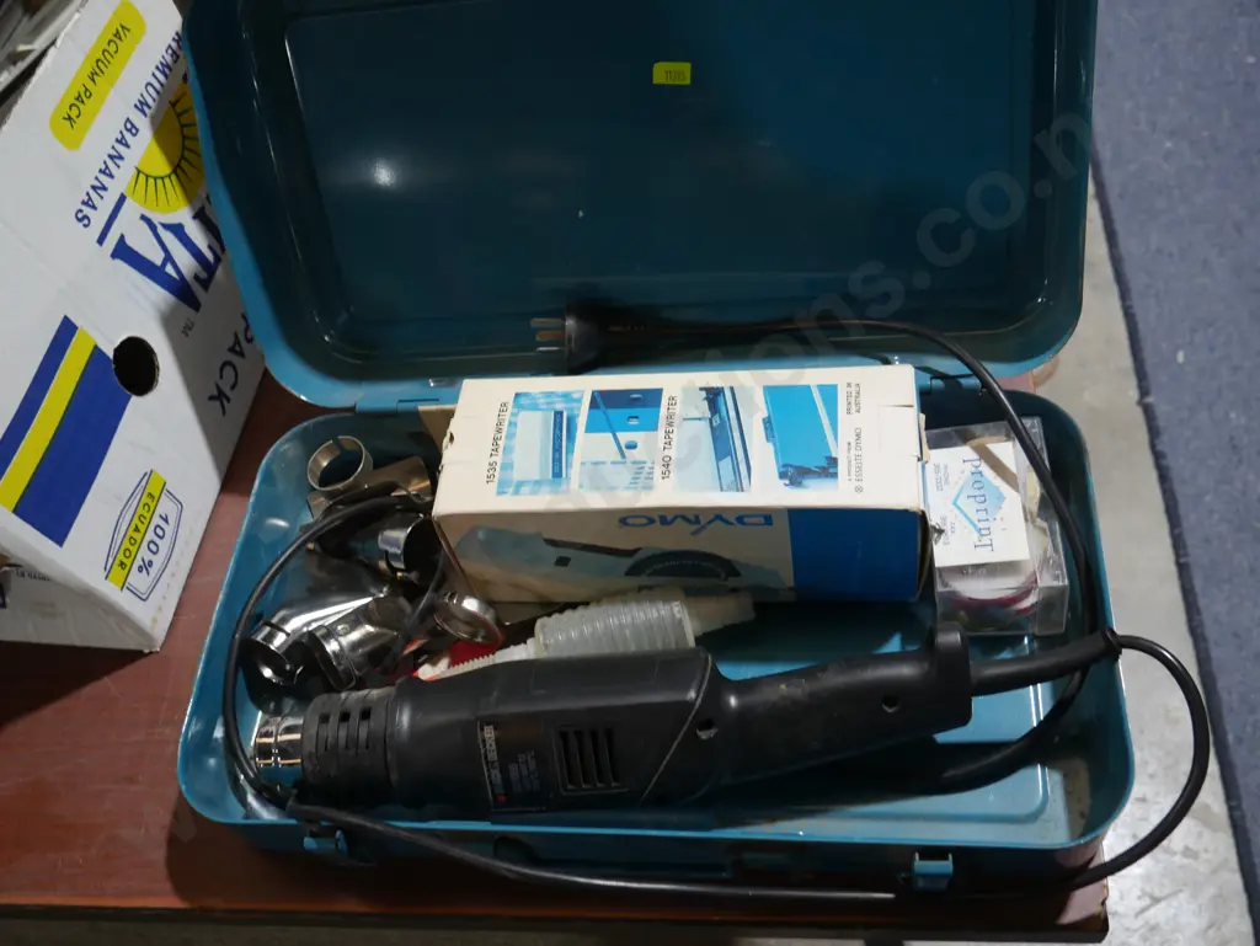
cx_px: 630
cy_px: 473
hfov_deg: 53.9
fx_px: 1238
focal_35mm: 34
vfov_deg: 41.8
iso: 320
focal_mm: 17
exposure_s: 1/60
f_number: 4
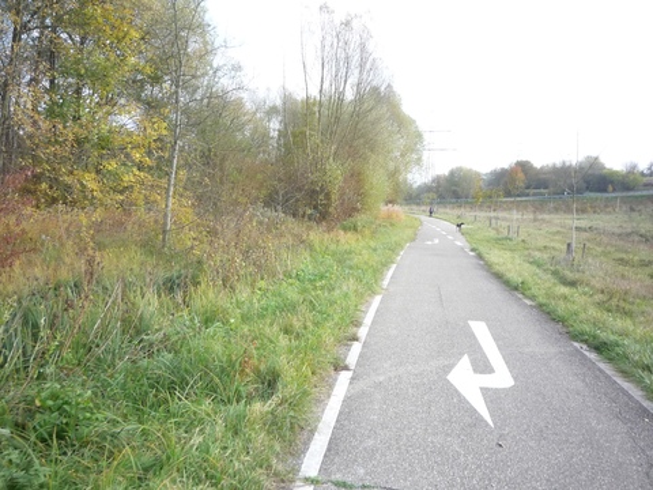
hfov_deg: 56.8
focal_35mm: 32
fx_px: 604
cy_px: 245
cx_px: 326
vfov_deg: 44.2
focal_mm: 5.2
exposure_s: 1/200
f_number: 4
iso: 200
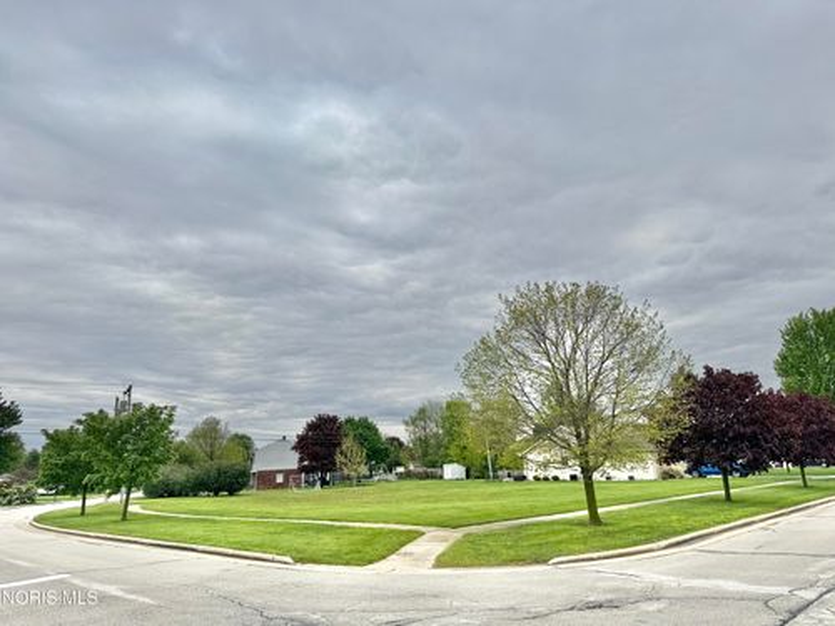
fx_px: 579
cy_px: 313
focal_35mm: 24
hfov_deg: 71.6
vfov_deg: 56.8
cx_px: 418
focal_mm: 6.76
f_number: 1.78
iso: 80
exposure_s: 1/5714
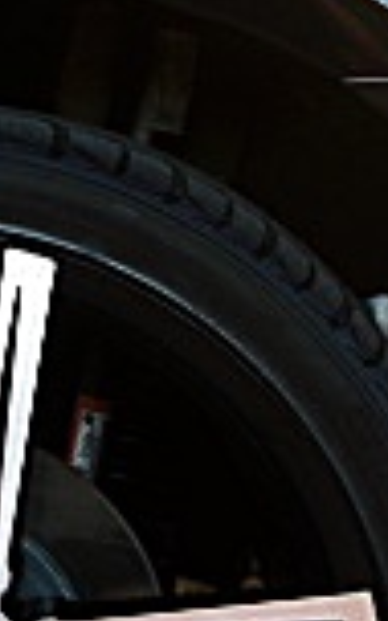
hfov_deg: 8.1
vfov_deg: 13.0
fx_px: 2724
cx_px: 192
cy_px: 315
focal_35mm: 161
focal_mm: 6.3
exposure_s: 1/80
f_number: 2.8
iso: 100
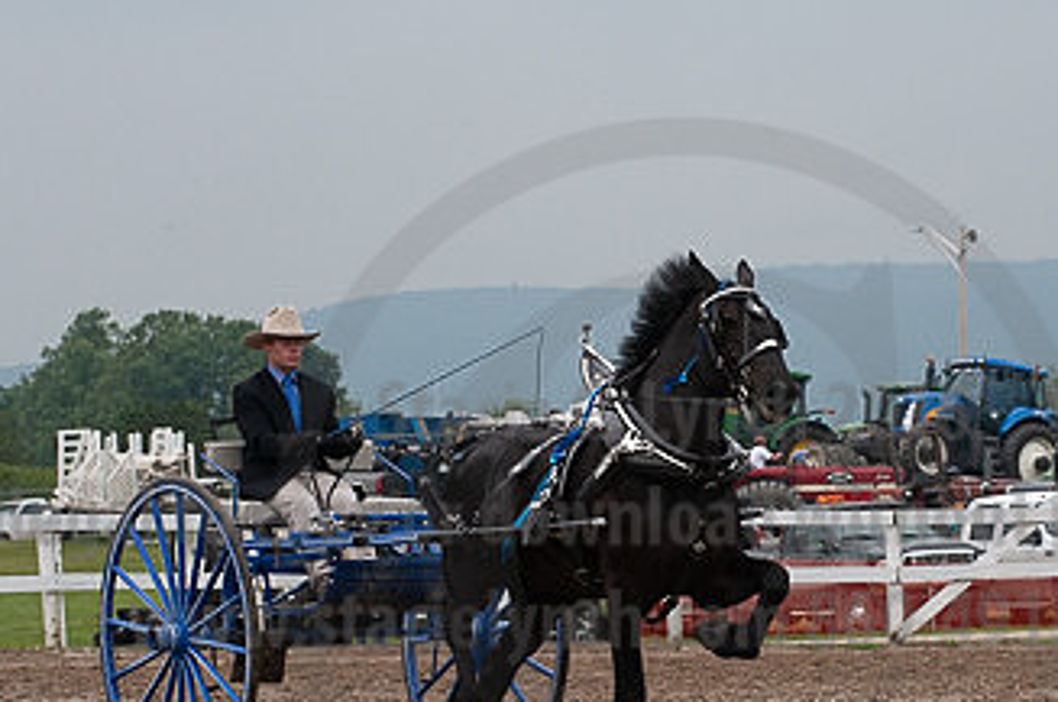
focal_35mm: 208
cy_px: 513
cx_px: 673
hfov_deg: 9.9
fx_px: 6104
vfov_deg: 6.6
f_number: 5.6
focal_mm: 135
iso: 1400
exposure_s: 1/1000
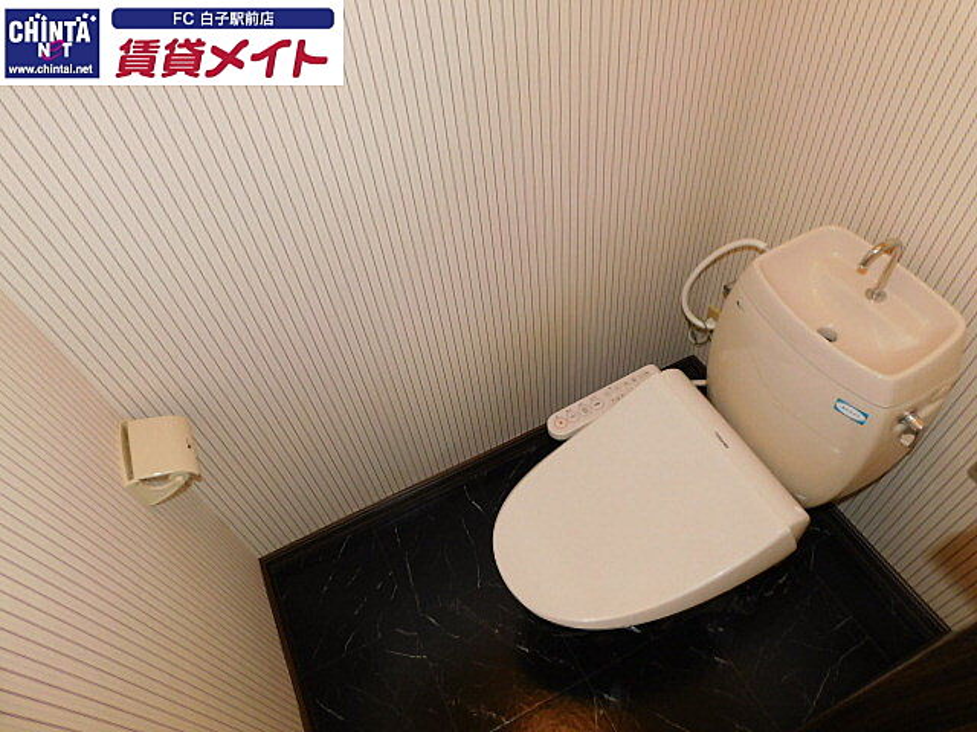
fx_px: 649
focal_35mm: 23
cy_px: 366
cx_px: 488
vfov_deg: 58.9
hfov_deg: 73.9
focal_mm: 4
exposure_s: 1/30
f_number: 3
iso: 200
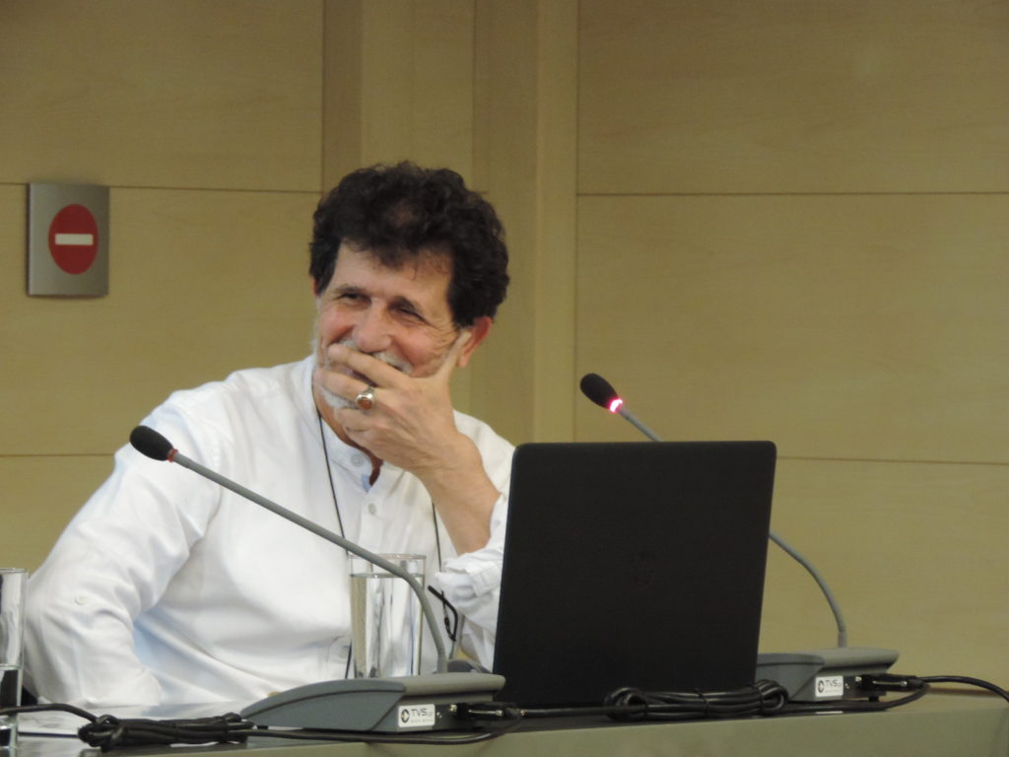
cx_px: 504
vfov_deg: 5.9
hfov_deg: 7.9
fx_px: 7287
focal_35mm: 250
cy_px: 378
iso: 800
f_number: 4.7
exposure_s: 1/13
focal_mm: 44.5
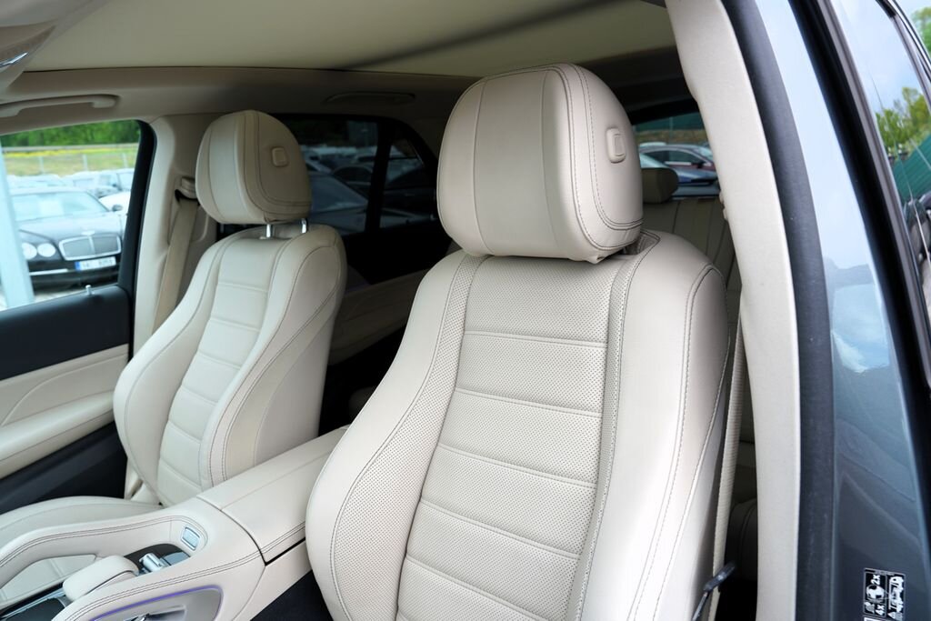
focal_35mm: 24
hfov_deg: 73.7
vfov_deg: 53.1
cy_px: 310
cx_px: 466
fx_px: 621
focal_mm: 24
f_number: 5.6
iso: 100
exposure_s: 1/125
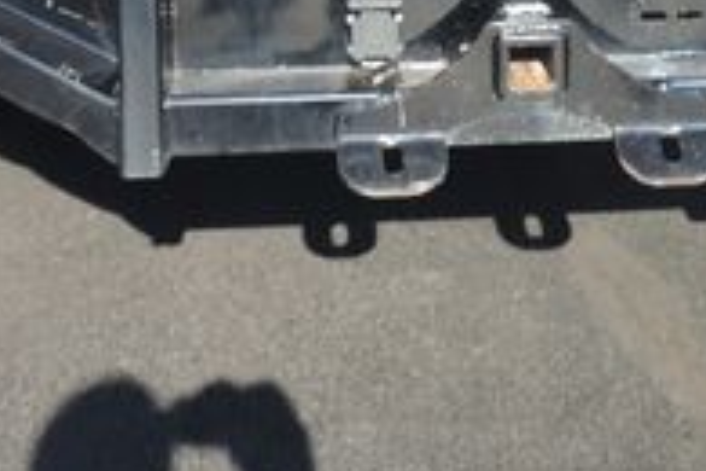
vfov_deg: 15.5
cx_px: 492
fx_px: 1608
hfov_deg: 24.6
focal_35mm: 82
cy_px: -203
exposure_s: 1/400
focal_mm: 4.3
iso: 80
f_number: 3
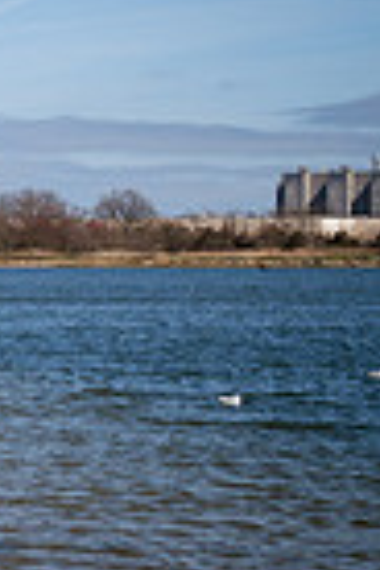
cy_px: 267
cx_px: -814
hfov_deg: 7.9
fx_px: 2327
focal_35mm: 147
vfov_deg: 14.0
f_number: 4
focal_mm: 35
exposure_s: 1/800
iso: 64
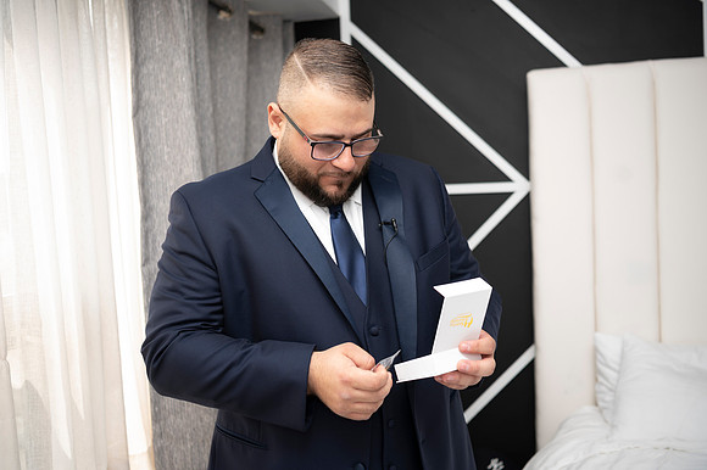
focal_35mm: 36
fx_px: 707
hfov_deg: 53.2
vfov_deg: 36.8
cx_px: 354
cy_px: 235
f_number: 2.8
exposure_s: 1/100
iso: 50
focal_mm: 36
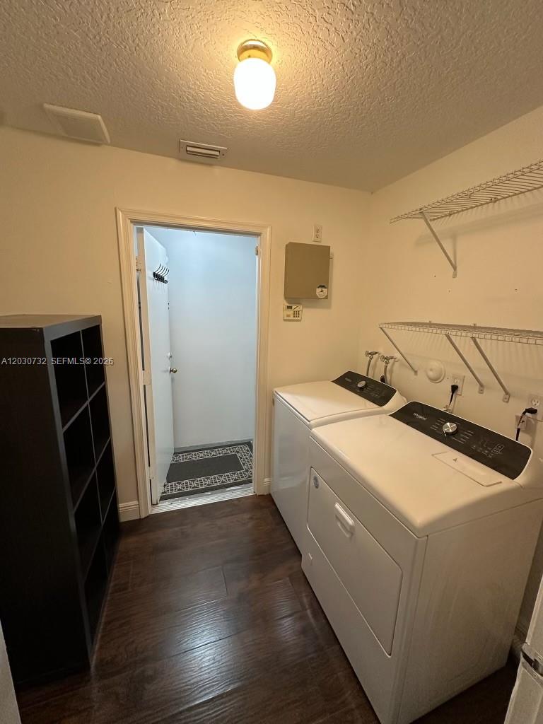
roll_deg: -1.9
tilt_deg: -10.9
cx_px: 272
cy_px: 362
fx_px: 293
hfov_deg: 85.7
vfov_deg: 102.1
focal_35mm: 14
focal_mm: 2.22
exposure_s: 1/120
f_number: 2.2
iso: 250
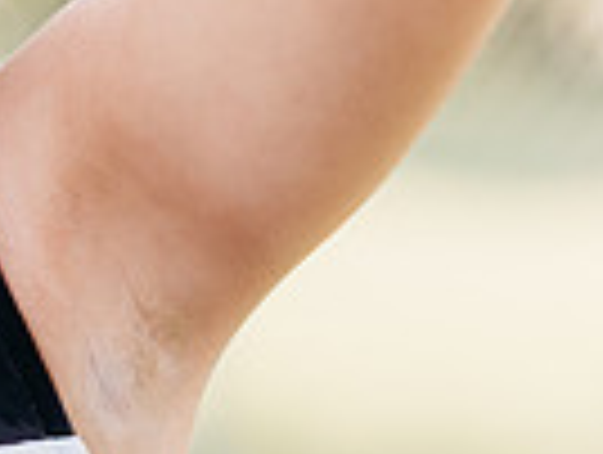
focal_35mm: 353
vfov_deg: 4.2
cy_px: -267
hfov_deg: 5.5
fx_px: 6160
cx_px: -554
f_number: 2.8
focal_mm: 85
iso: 200
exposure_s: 1/500
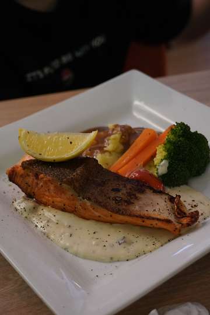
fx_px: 538
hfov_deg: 22.1
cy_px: 158
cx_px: 105
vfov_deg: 32.6
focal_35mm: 62
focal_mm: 41
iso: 2000
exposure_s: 1/20
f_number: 5.6
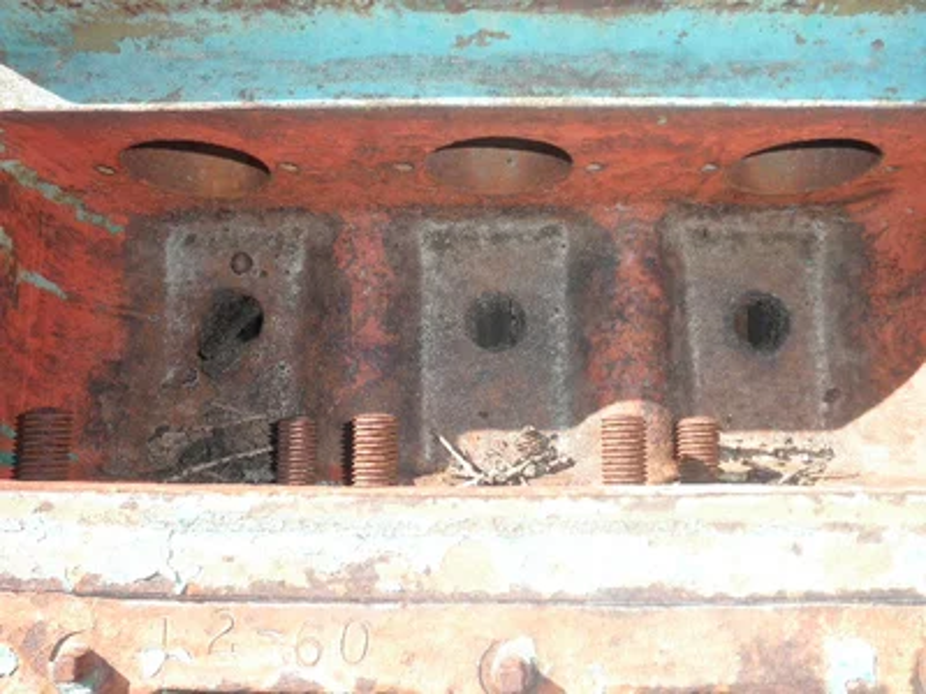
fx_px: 749
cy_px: 347
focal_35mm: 28
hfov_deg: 63.4
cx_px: 463
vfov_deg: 49.7
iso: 64
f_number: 3
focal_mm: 5
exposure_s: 1/250
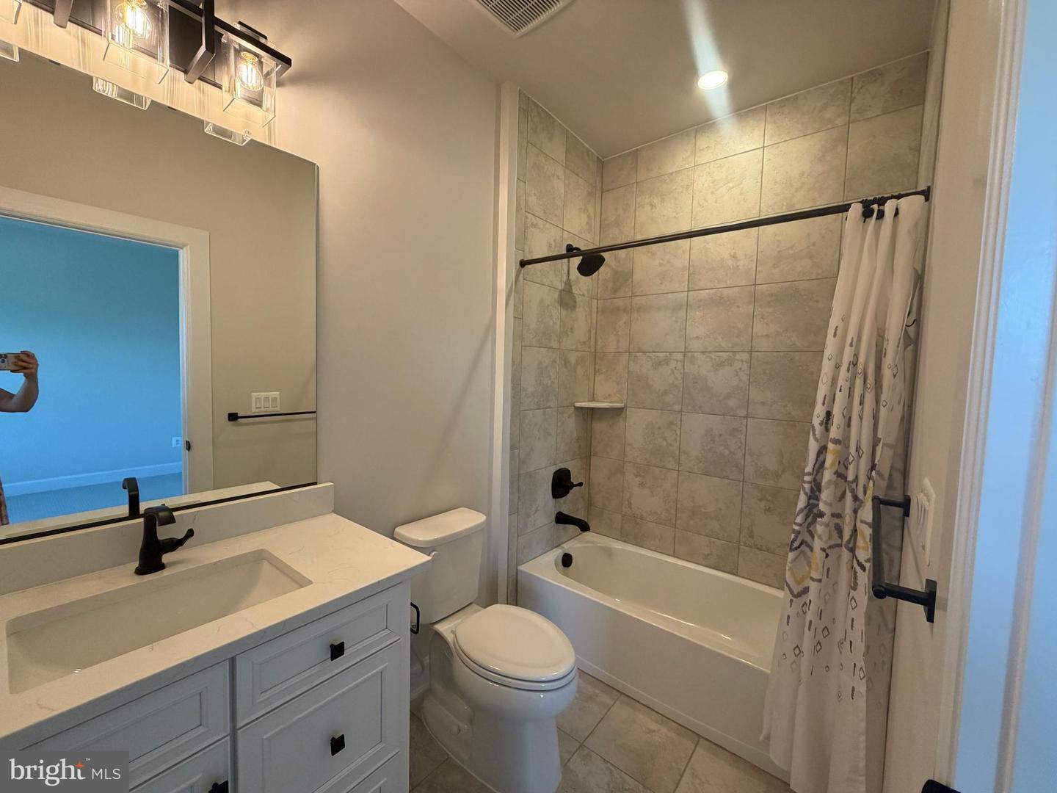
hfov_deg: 102.1
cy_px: 396
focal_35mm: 14
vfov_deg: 85.7
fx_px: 427
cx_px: 528
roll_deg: -1.4
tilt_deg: -3.7
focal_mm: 2.22
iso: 250
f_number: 2.2
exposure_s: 1/120
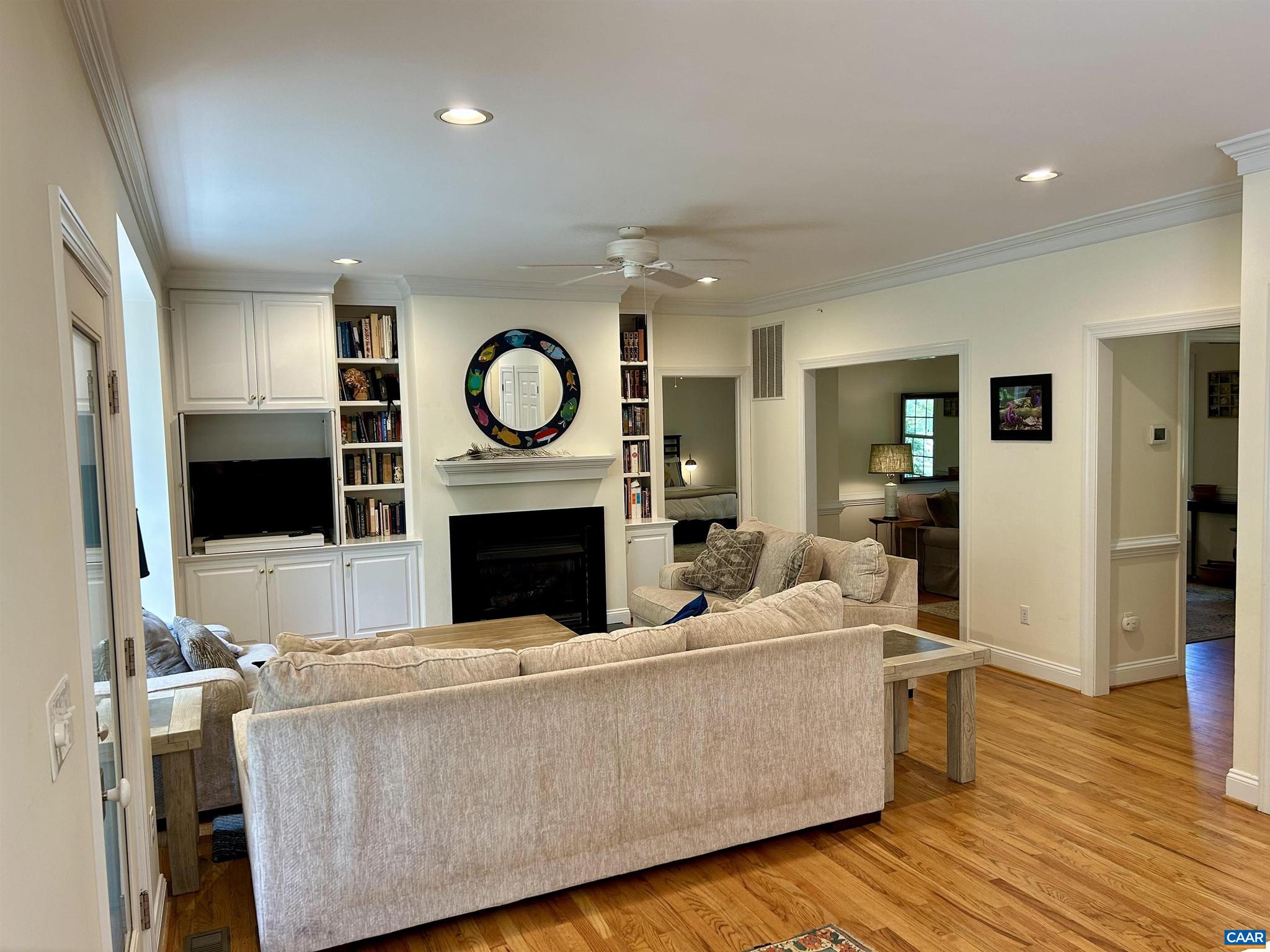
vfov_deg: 53.1
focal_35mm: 26
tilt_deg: -4.1
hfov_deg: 67.3
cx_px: 635
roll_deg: +2.1
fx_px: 954
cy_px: 476
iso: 100
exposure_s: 1/120
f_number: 1.5
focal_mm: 5.7
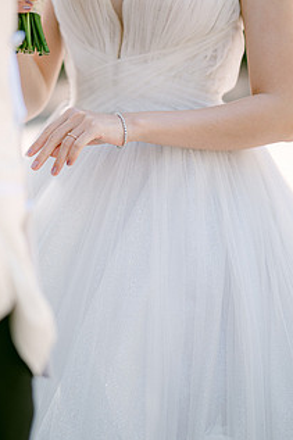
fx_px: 1821
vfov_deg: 13.8
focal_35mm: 149
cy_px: 200
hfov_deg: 9.2
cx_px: 92
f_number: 1.4
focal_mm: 105
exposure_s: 1/1250
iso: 64
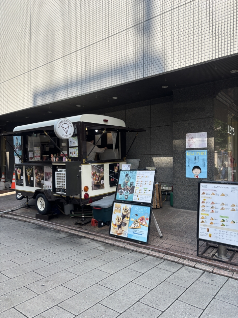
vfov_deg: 67.3
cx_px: 119
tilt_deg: +0.6
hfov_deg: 53.1
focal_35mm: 26
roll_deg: -0.7
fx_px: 238
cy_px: 159
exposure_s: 1/1590
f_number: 1.6
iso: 50
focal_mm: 5.96
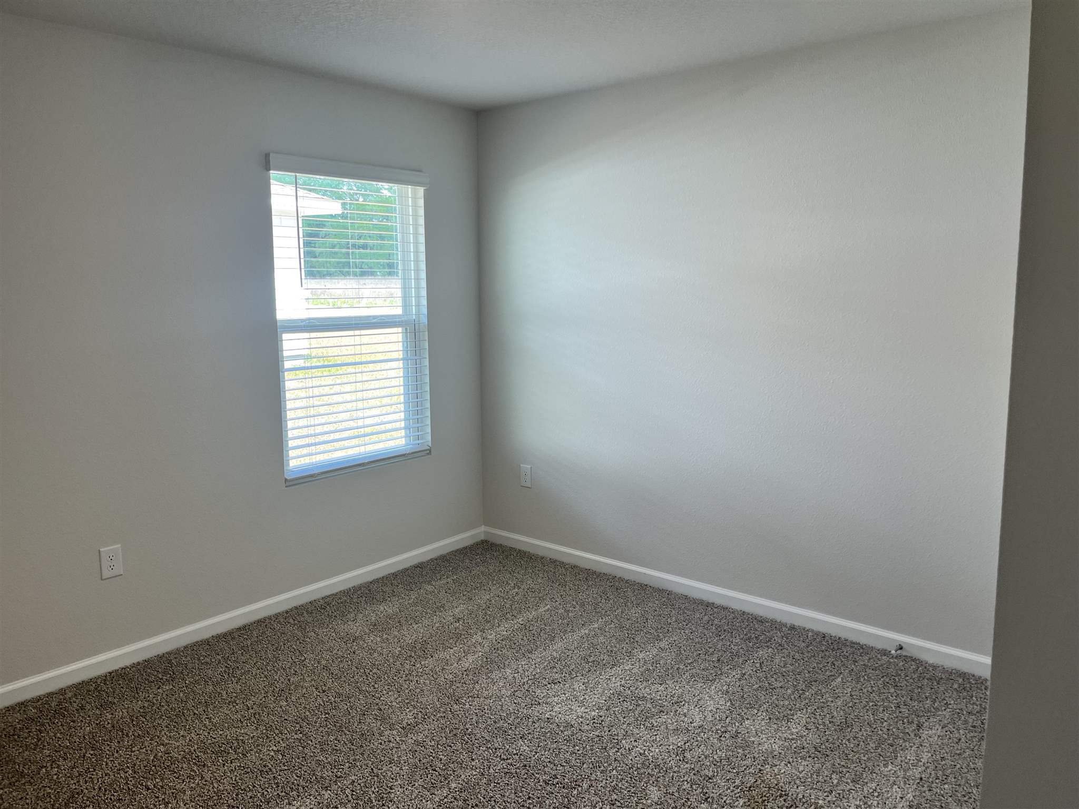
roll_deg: +1.4
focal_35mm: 26
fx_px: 810
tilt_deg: -5.5
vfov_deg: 53.1
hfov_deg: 67.3
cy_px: 404
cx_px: 540
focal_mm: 5.1
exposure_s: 1/120
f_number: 1.6
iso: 50
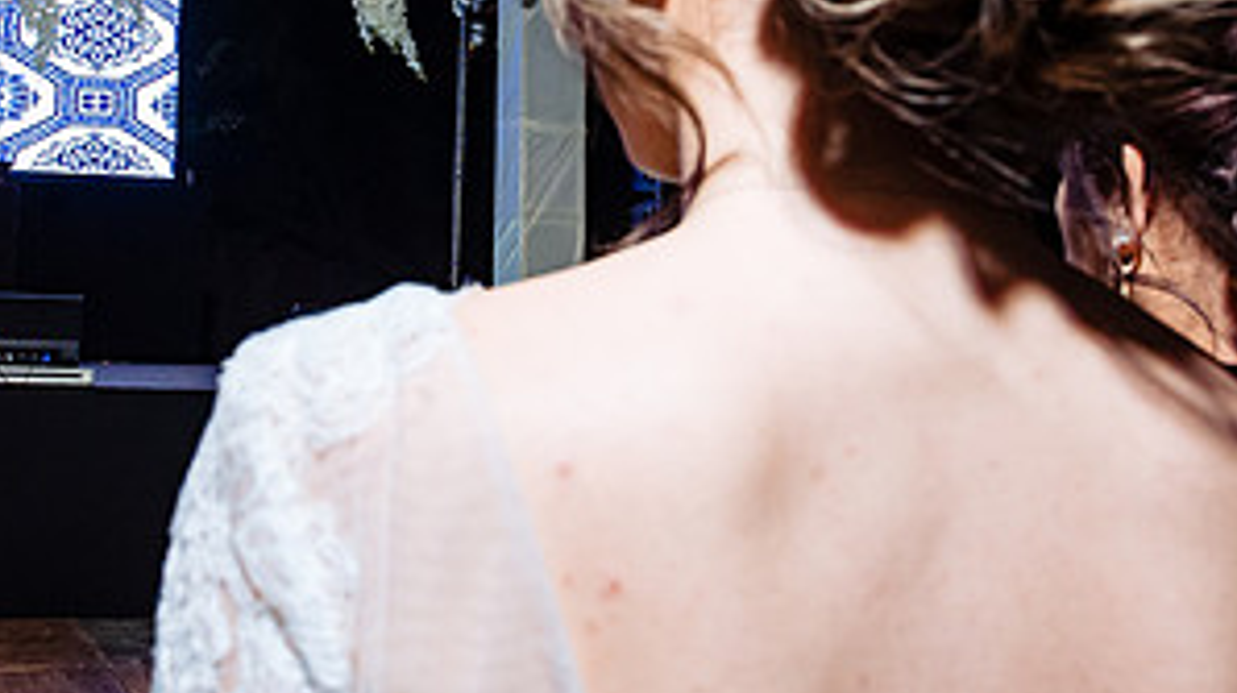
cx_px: 419
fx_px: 1606
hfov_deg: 41.6
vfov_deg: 24.2
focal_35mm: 49
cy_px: 201
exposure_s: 1/160
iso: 2000
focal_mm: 24
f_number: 6.3
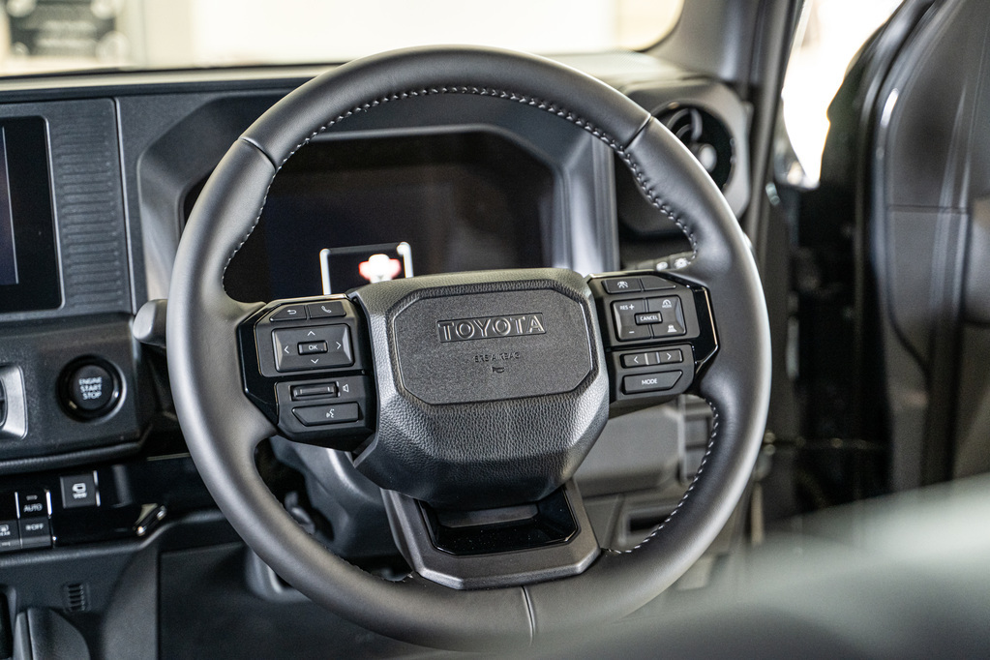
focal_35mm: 61
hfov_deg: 32.9
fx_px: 1677
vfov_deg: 22.3
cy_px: 330
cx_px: 495
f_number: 2.8
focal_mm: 61
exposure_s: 1/125
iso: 1600
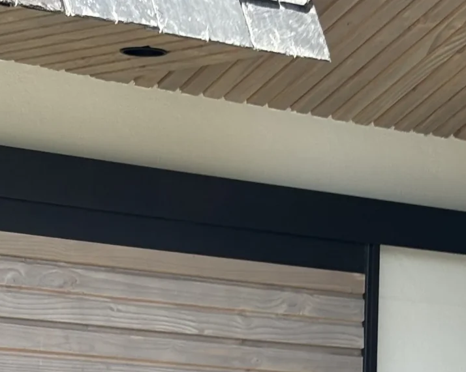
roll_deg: -1.9
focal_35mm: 182
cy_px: 706
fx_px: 2510
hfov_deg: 10.6
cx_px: 266
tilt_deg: -4.5
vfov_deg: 8.1
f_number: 1.6
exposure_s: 1/435
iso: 32
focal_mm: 5.96
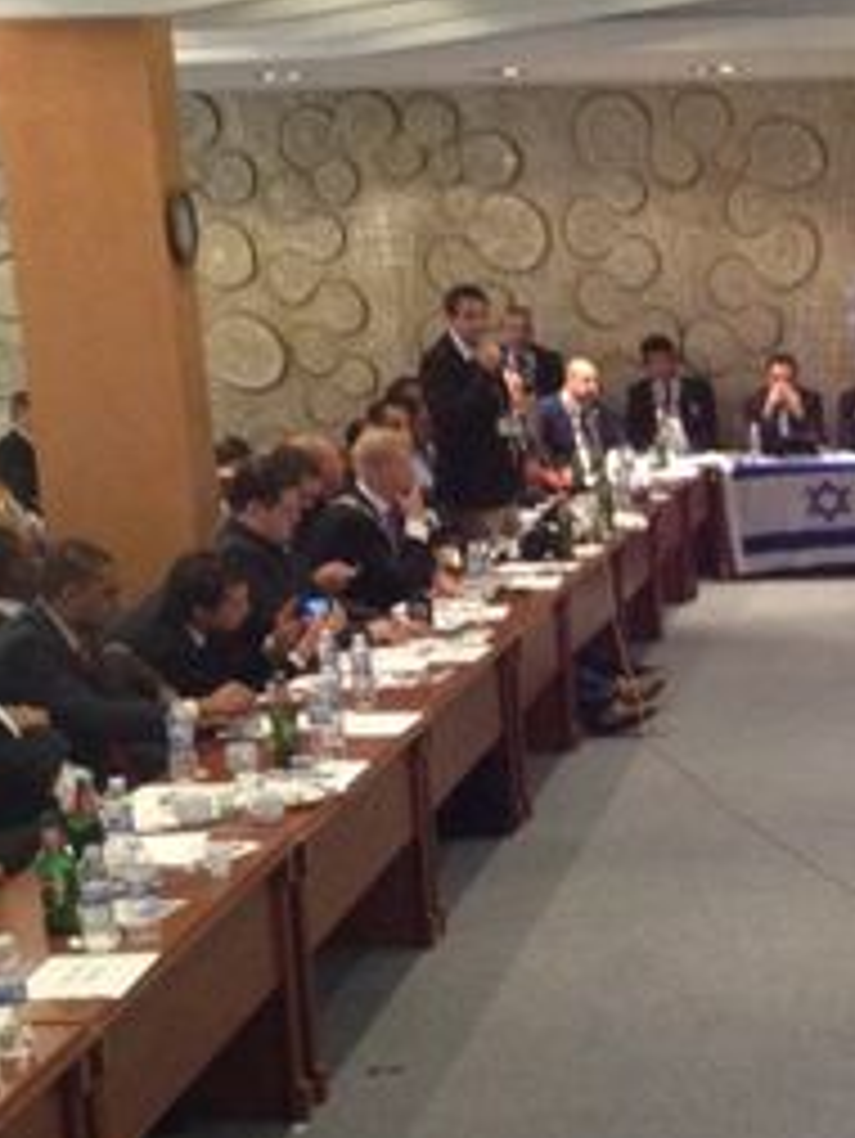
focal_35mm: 83
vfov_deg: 23.3
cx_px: 1130
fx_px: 2731
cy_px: 850
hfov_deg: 16.7
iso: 400
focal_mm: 4.28
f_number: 2.4
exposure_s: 1/20
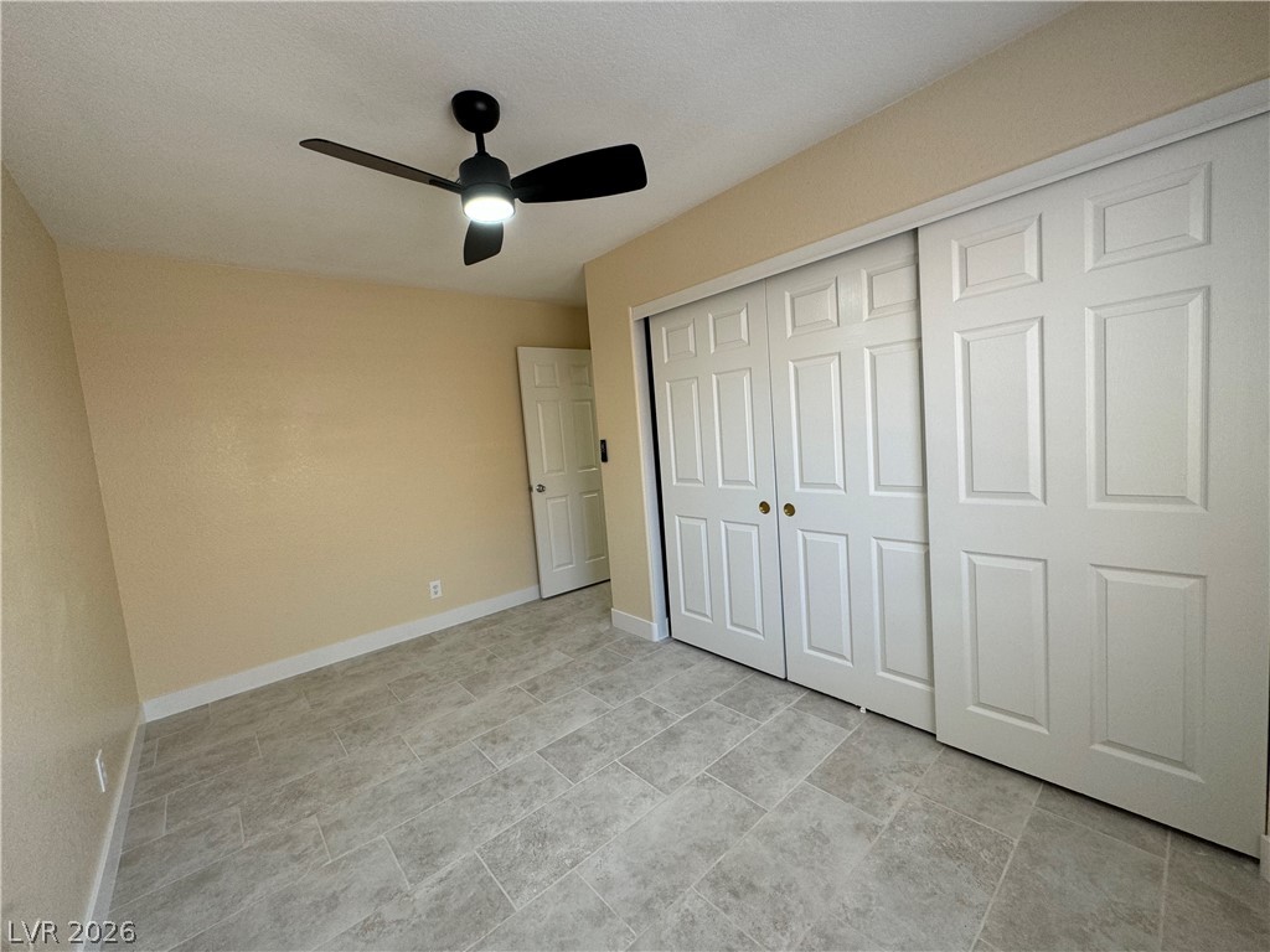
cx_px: 635
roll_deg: +5.1
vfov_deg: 85.7
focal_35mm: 14
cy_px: 476
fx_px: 514
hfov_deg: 102.1
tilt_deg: -5.6
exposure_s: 1/99
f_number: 2.2
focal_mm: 2.22
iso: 100
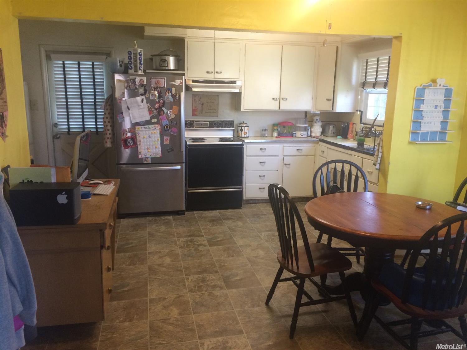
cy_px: 175
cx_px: 234
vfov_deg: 48.2
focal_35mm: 29
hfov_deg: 61.7
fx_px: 391
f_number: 2.2
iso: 100
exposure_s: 1/30
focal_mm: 4.15
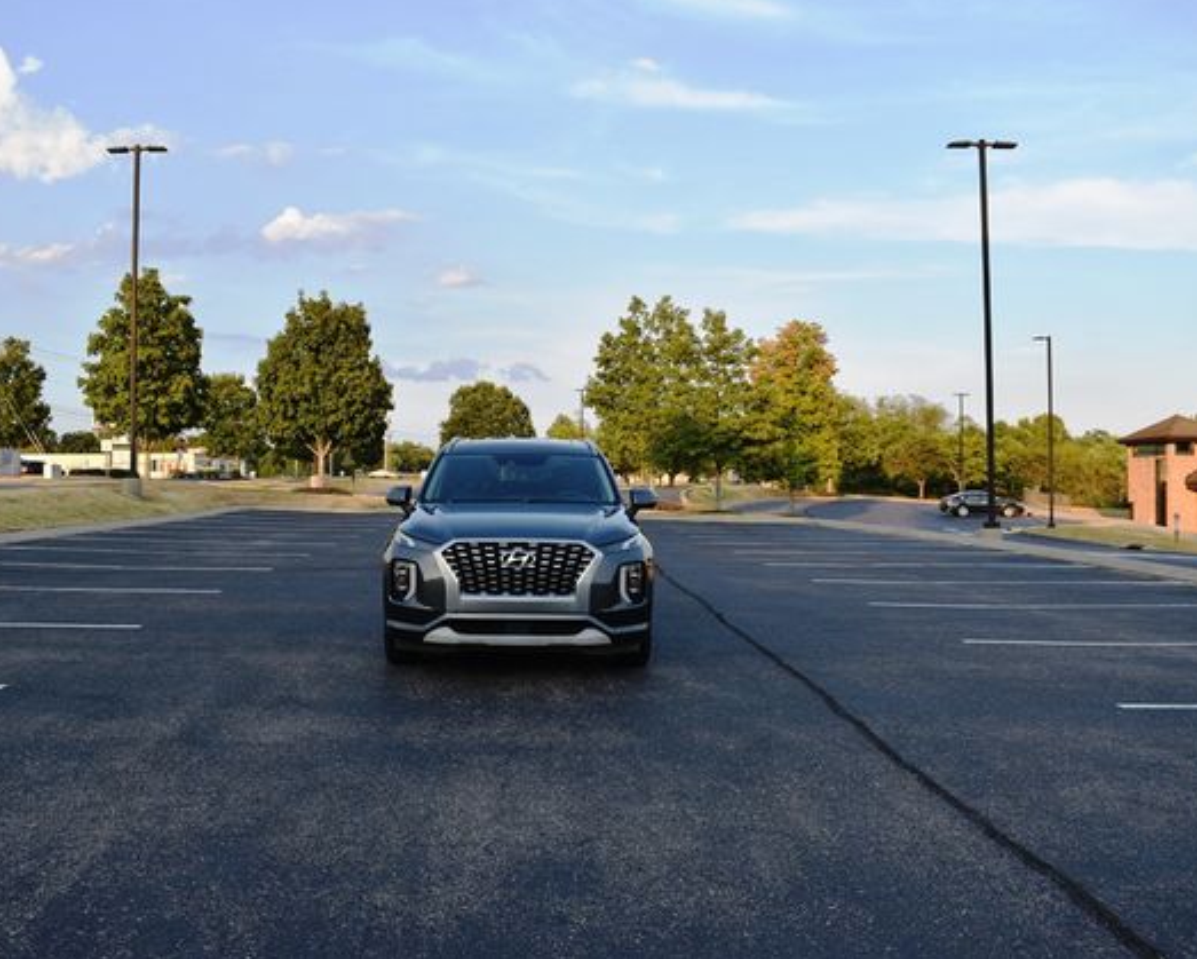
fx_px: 1099
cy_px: 473
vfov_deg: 47.1
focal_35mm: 31
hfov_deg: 57.0
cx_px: 533
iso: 200
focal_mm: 18
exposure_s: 1/250
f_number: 6.3
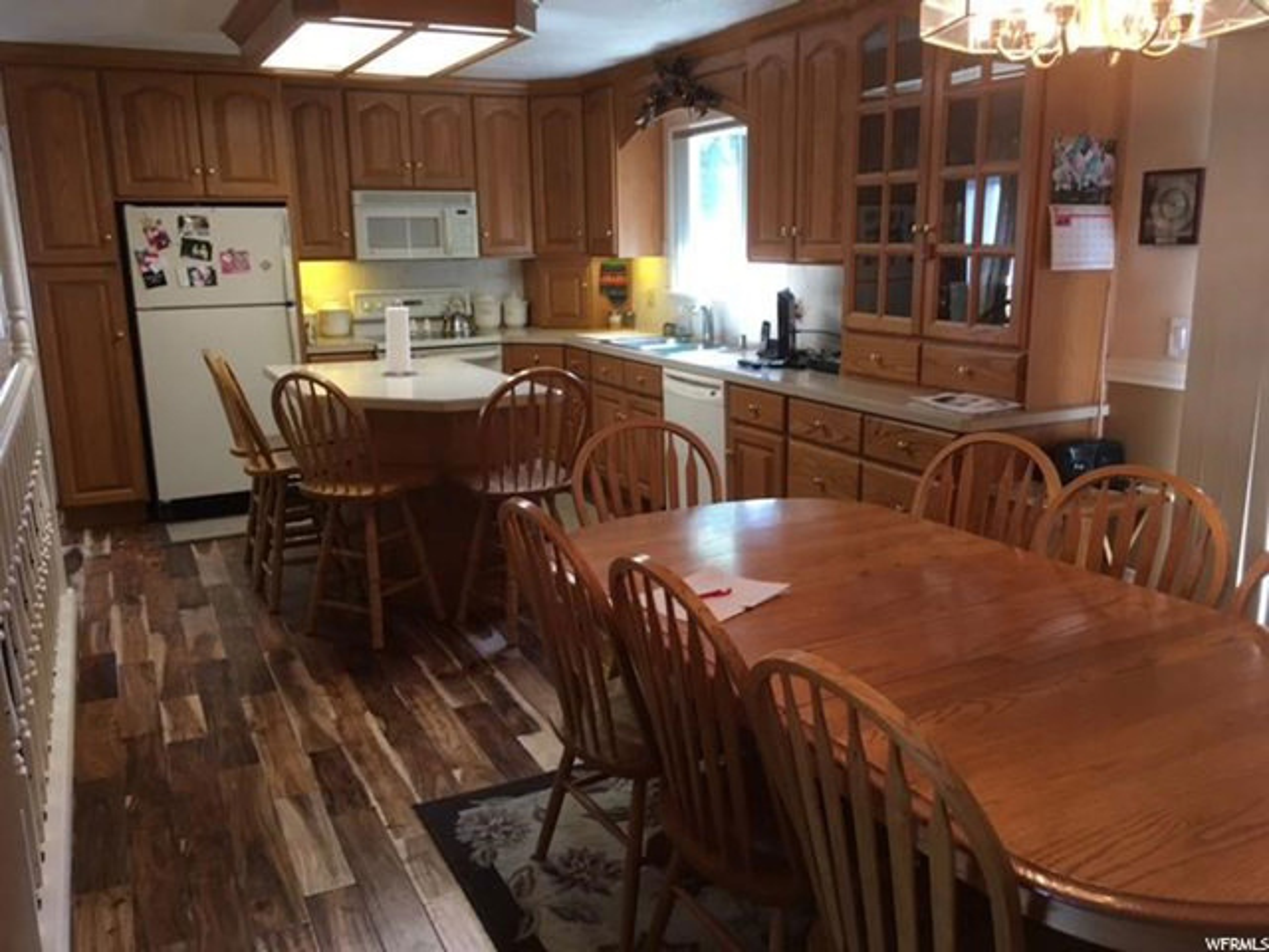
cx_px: 634
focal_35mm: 29
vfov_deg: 48.2
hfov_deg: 61.7
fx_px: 1063
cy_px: 476
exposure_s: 1/30
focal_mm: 4.15
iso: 80
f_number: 2.2
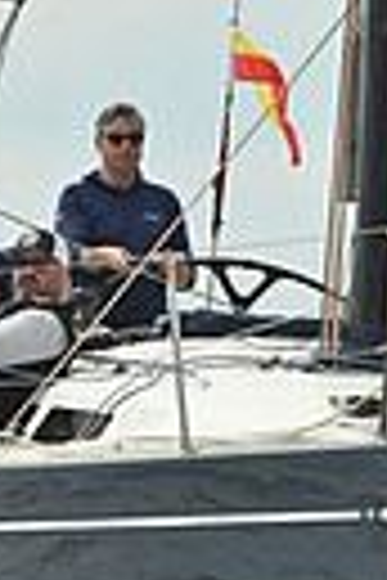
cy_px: 290
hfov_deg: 1.5
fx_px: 14527
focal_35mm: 901
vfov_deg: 2.3
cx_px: 153
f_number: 8
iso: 320
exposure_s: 1/1600
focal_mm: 200
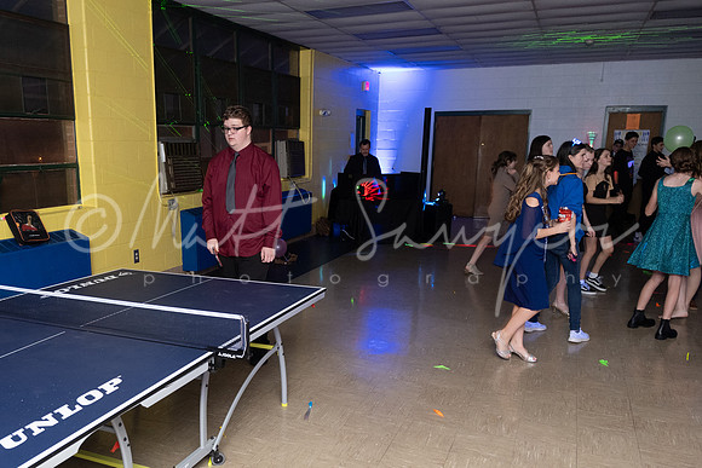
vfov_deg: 41.4
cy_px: 306
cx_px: 242
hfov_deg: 58.5
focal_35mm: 31
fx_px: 613
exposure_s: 1/30
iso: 1600
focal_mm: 16
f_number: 2.8
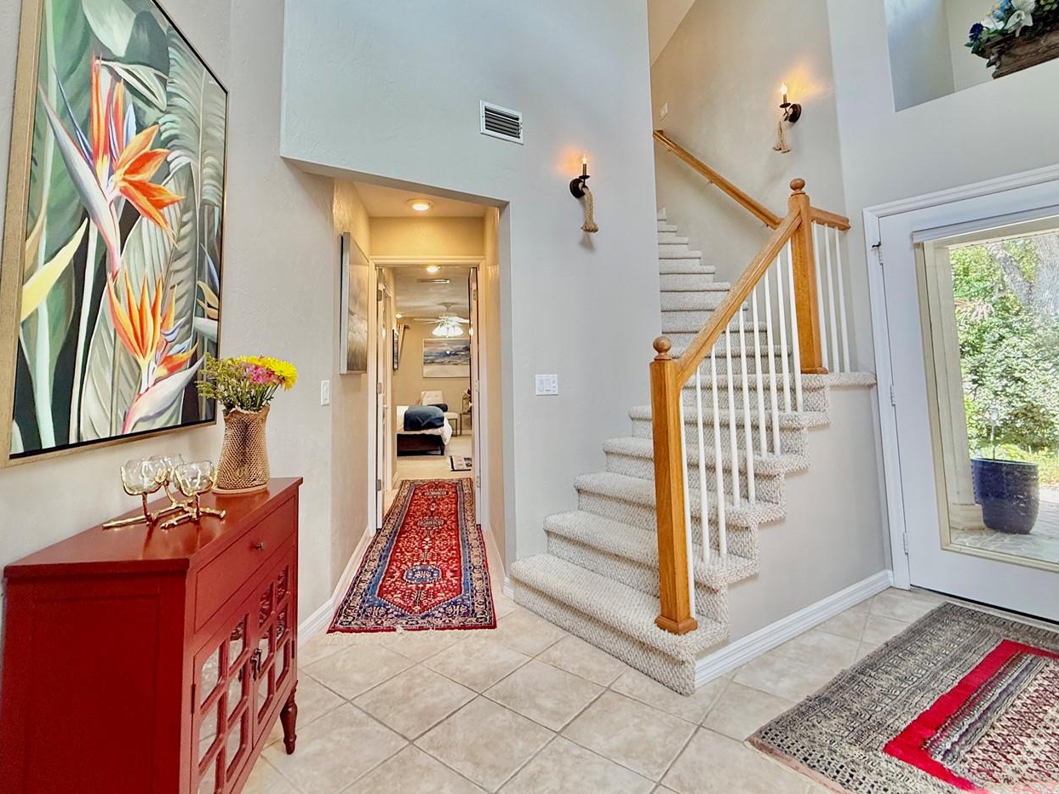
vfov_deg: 71.0
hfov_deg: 87.6
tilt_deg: +5.1
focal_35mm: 18
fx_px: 551
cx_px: 489
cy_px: 325
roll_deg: +0.1
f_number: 2.2
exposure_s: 1/120
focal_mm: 2.22
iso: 125
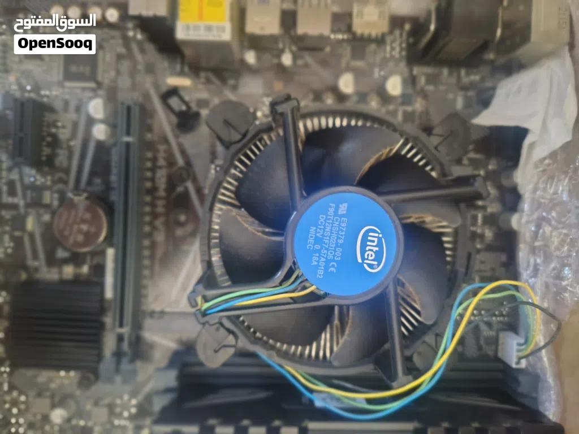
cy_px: 217
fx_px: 401
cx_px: 290
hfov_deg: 71.6
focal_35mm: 24
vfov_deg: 56.8
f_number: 1.8
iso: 2133
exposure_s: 1/33.3
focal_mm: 5.56
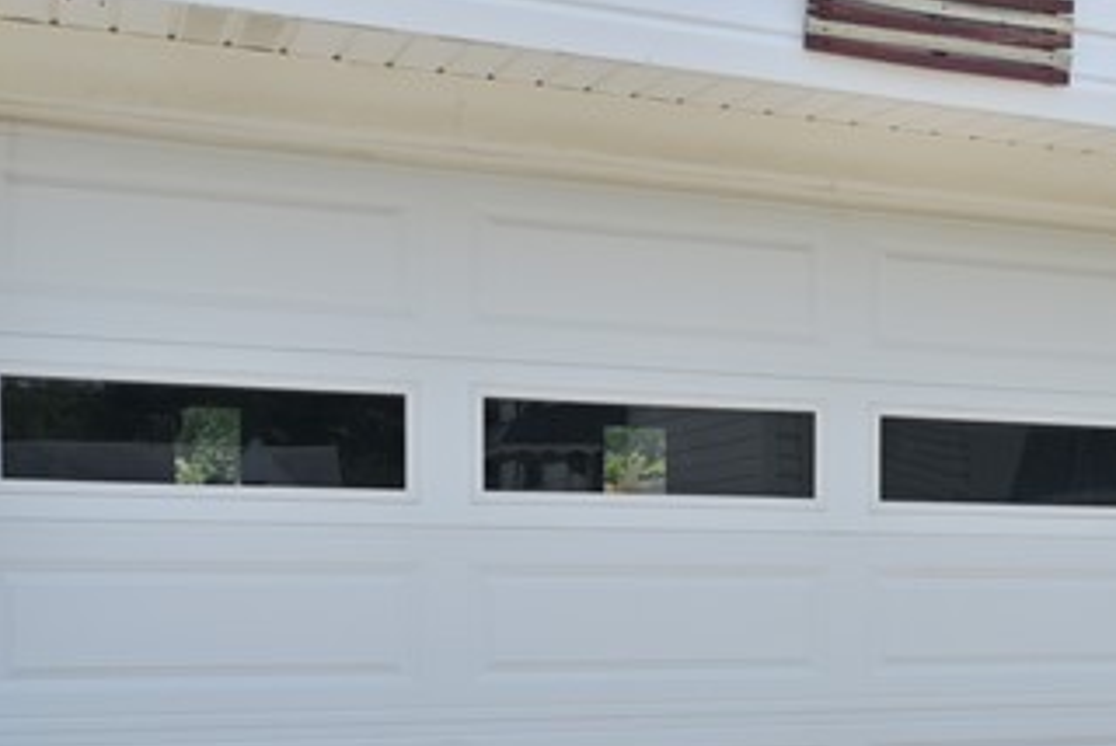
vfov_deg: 21.4
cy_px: 627
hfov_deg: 30.3
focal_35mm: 63
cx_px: 1050
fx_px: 1945
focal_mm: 18.5
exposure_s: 1/640
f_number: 9
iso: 320
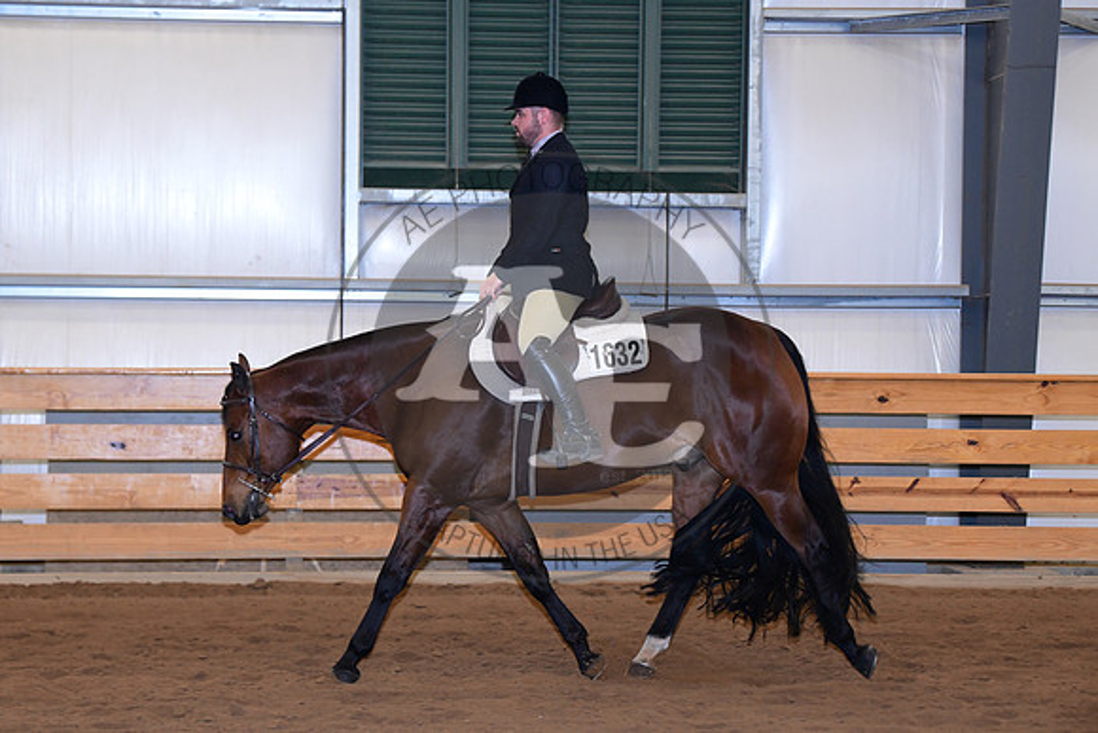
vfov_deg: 12.5
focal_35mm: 110
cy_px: 366
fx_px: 3356
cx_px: 549
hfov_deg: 18.6
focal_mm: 110
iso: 4000
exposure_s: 1/250
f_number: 5.6
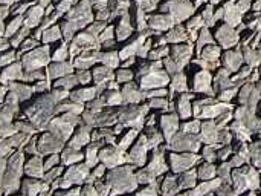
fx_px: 2012
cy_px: -398
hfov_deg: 7.1
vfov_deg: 5.2
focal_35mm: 267
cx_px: 533
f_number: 4
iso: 80
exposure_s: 1/750
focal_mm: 6.3
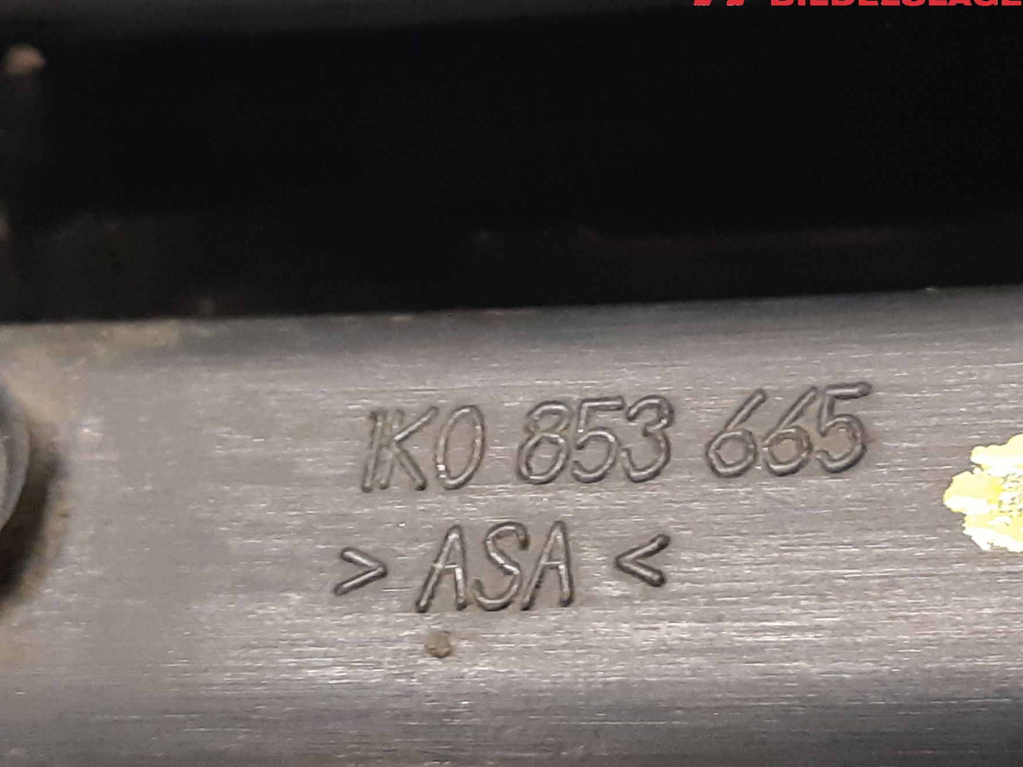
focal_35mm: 30
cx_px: 457
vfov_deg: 46.7
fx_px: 887
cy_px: 350
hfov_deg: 59.8
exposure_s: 1/50
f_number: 1.7
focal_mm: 3.93
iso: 250
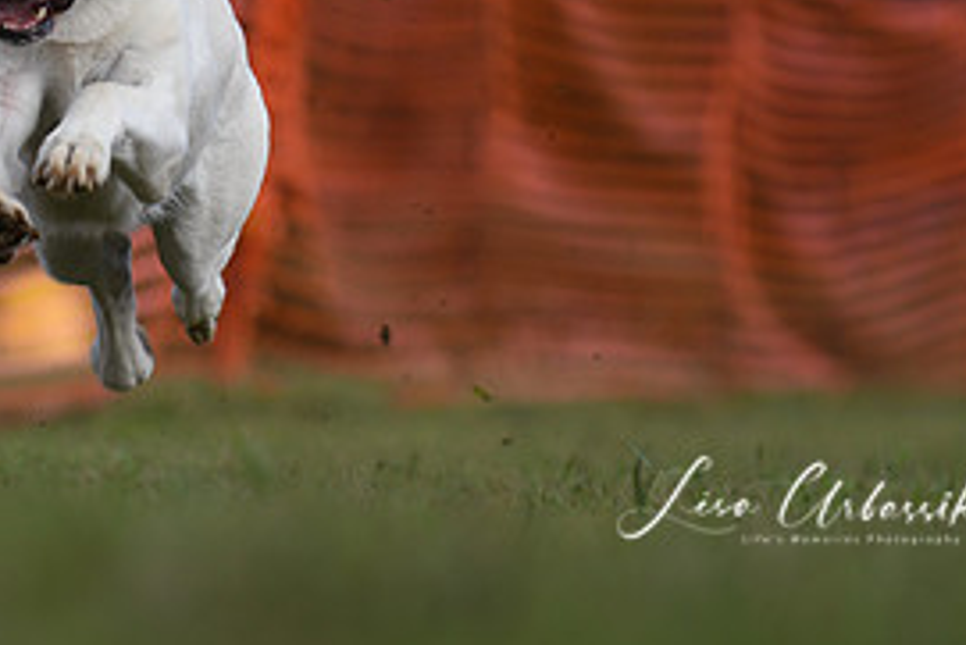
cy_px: -20
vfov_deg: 2.1
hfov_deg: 3.2
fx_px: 17235
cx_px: 82
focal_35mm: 642
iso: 200
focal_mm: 200
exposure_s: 1/1600
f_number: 3.5
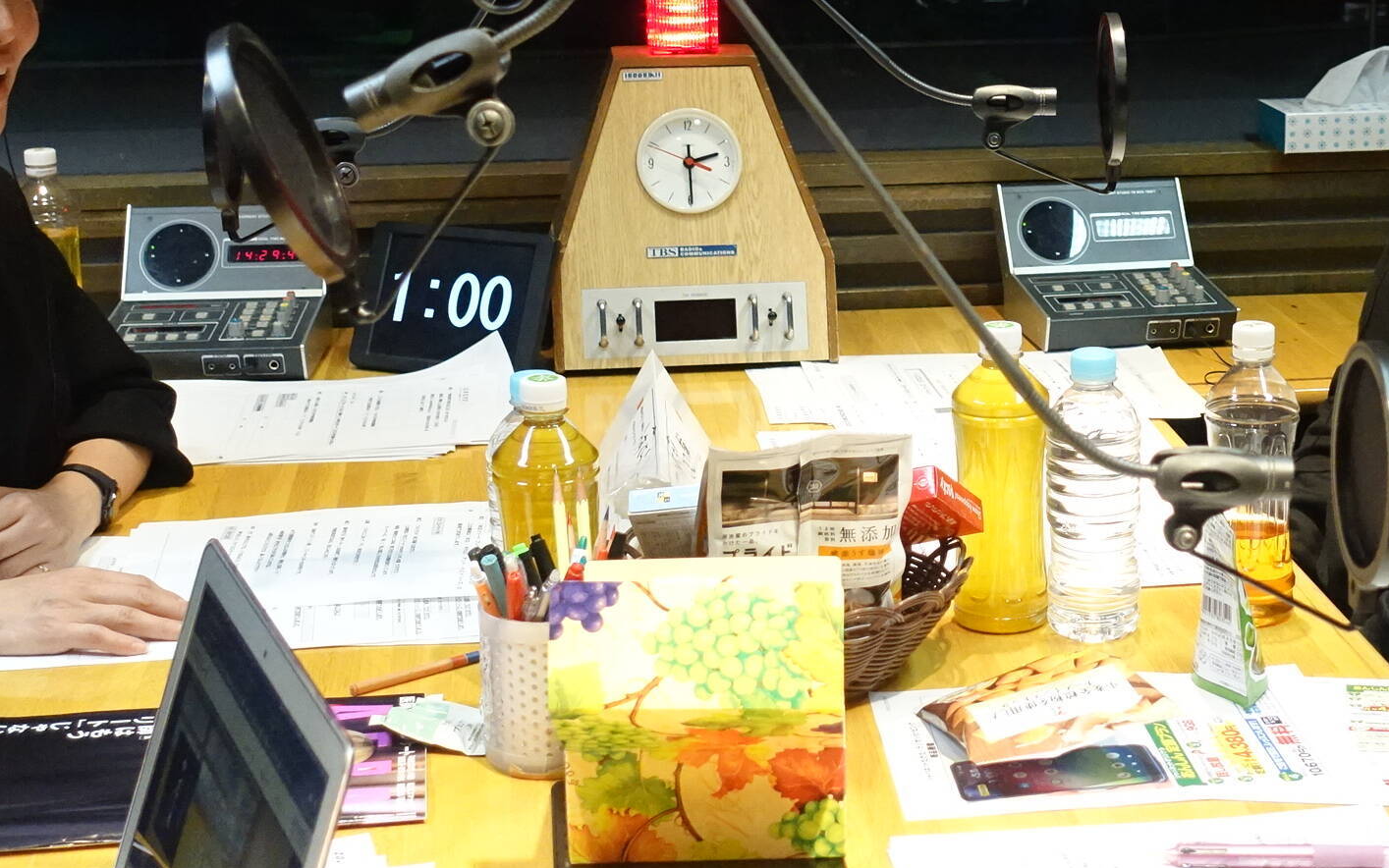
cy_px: 338
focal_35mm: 69
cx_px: 997
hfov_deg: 29.4
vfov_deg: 18.8
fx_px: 2612
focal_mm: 12.99
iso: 2500
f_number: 2.8
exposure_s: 1/250
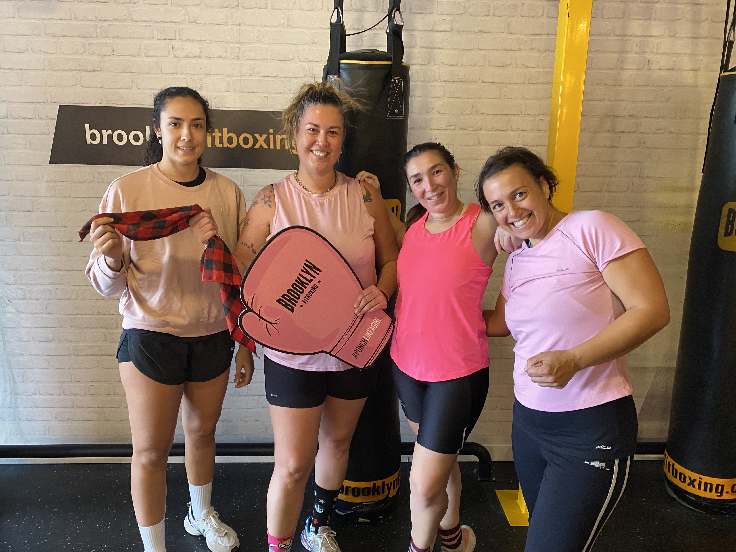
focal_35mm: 26
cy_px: 276
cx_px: 368
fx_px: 553
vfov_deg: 53.1
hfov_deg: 67.3
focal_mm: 4.25
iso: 320
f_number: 1.8
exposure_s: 1/50
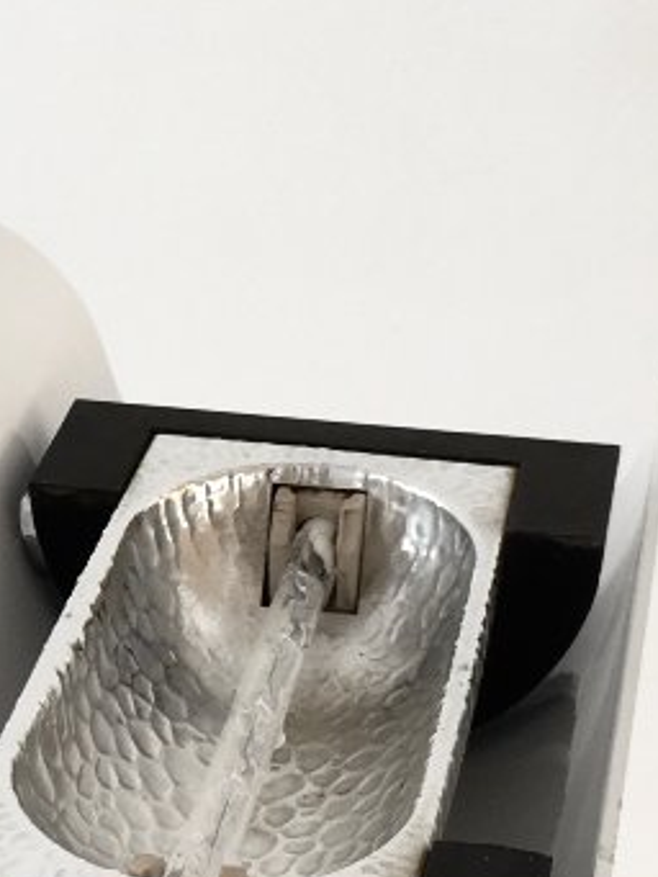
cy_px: 442
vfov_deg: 19.3
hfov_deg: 14.2
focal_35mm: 102
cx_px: -62
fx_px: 2584
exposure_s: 1/50
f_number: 2.2
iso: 25
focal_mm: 4.15
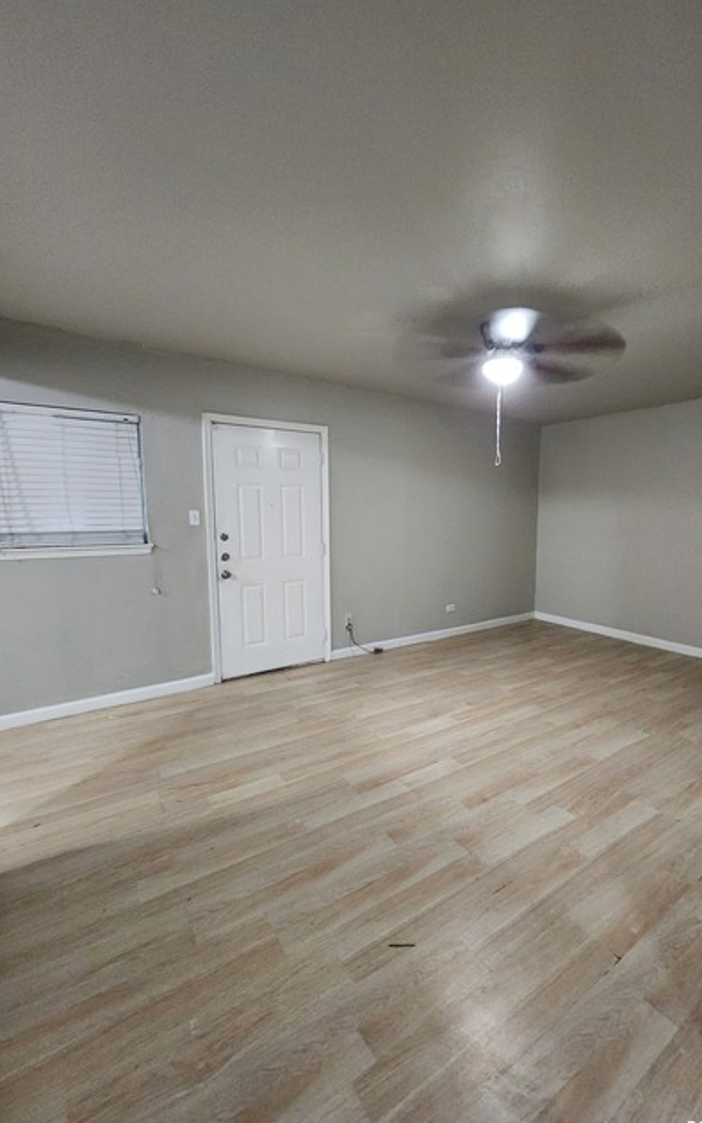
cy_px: 567
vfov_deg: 105.3
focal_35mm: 14
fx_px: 428
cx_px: 401
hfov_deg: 78.2
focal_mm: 2.2
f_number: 2.2
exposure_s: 1/24
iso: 800
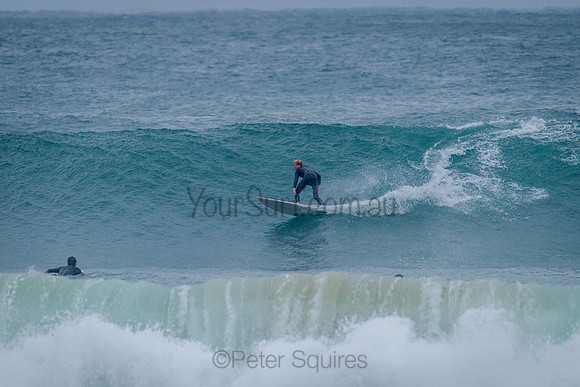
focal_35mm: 613
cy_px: 194
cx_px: 290
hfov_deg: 3.4
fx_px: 9870
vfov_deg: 2.2
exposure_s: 1/2000
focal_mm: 500
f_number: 5.6
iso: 560
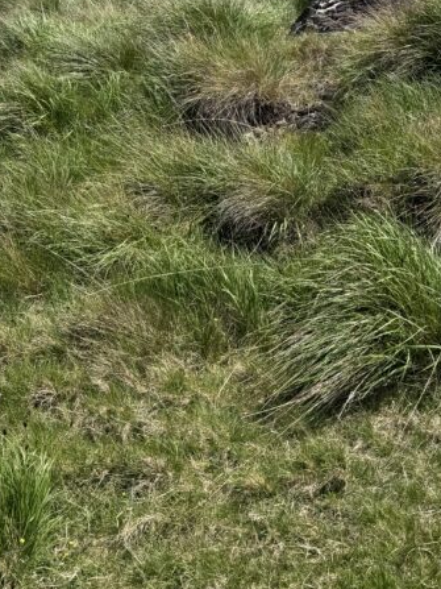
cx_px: 195
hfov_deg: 26.5
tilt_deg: +17.3
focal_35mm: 55
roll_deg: +2.1
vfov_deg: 33.8
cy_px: 112
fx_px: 935
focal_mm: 6.76
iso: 80
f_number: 1.78
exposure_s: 1/2710
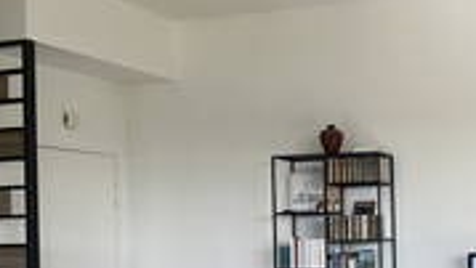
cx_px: 431
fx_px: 720
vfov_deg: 20.8
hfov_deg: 34.5
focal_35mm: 57
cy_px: 223
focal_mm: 5.1
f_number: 1.6
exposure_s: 1/121
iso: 40
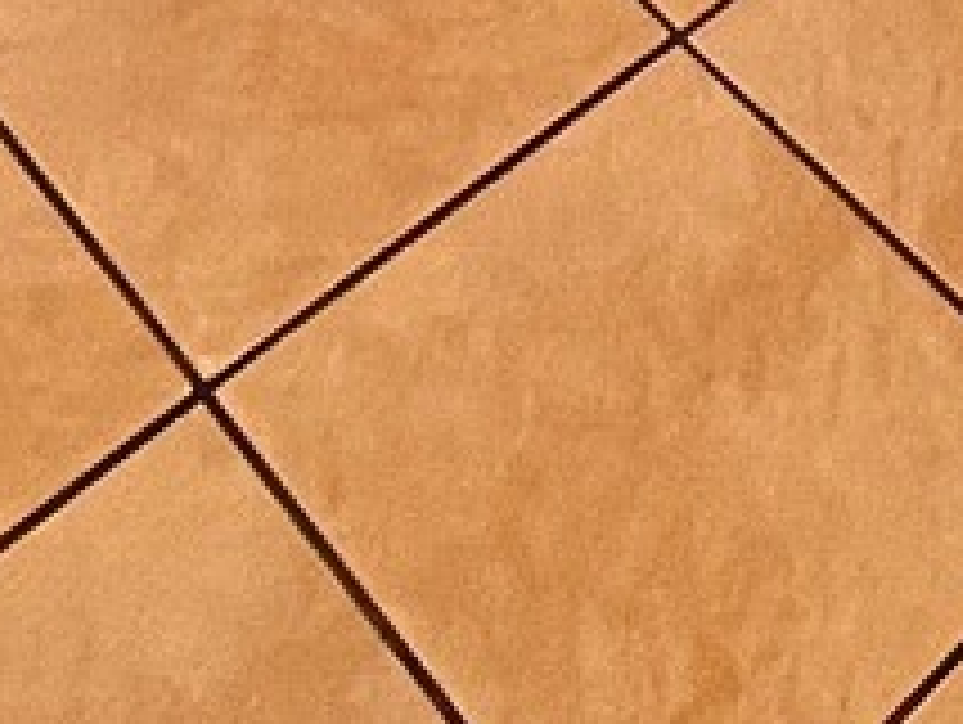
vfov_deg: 9.2
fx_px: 2702
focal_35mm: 97
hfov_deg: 20.2
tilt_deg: -10.4
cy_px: -1853
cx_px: 634
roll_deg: -0.9
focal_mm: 1.57
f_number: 1.8
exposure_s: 1/120
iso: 125
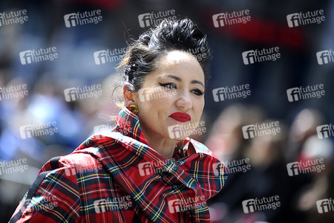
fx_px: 1855
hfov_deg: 10.3
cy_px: 112
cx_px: 167
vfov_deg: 6.9
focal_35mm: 200
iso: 400
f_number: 9
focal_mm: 200
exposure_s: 1/1250
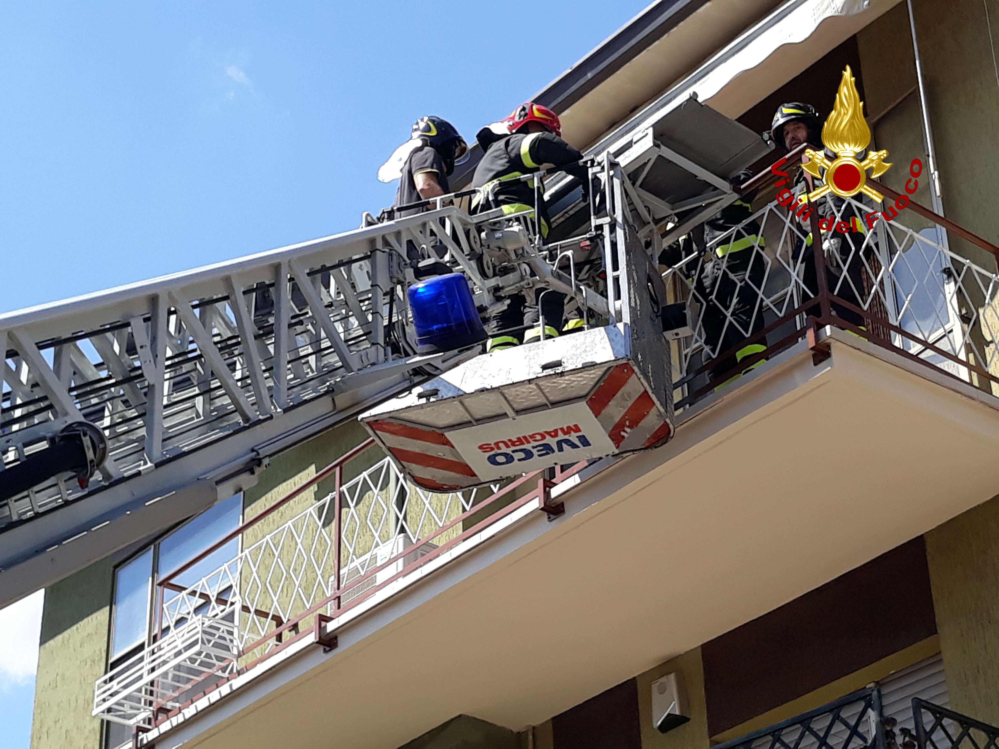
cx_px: 500
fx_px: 779
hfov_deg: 65.3
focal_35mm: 27
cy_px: 374
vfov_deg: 51.4
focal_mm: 3.71
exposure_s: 1/1151
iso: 40
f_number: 1.7
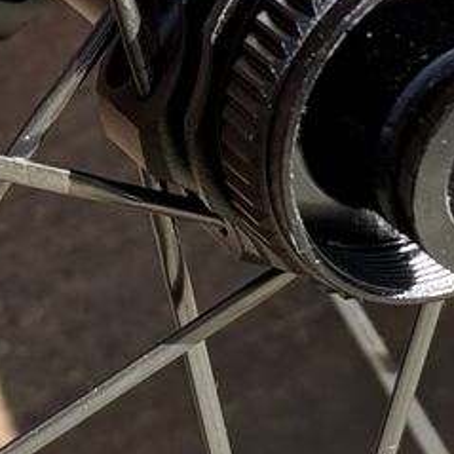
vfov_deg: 7.6
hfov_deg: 7.7
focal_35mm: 227
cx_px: 486
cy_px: -148
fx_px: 3368
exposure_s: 1/707
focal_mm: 6.76
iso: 64
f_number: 1.78
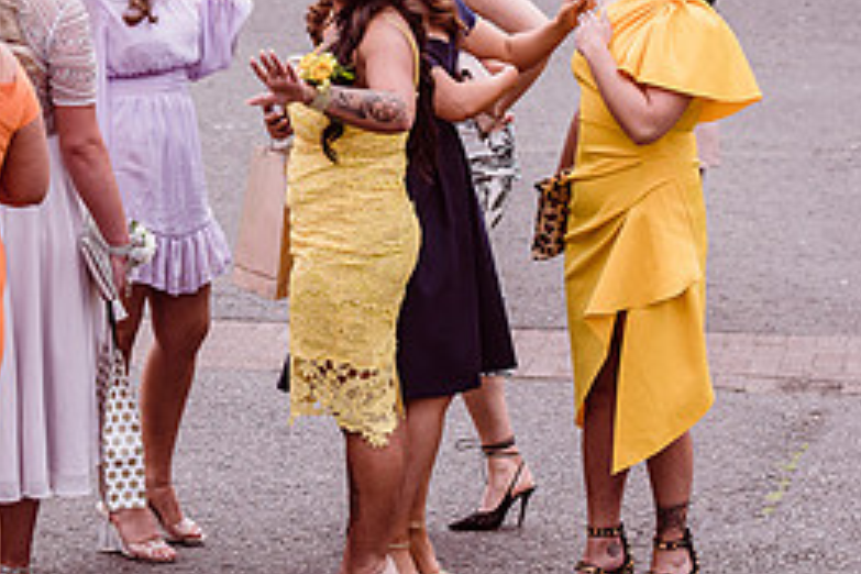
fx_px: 4352
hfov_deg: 11.3
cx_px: 234
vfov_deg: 7.5
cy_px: 91
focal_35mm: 182
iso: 200
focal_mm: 82
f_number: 4.5
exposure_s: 1/1000
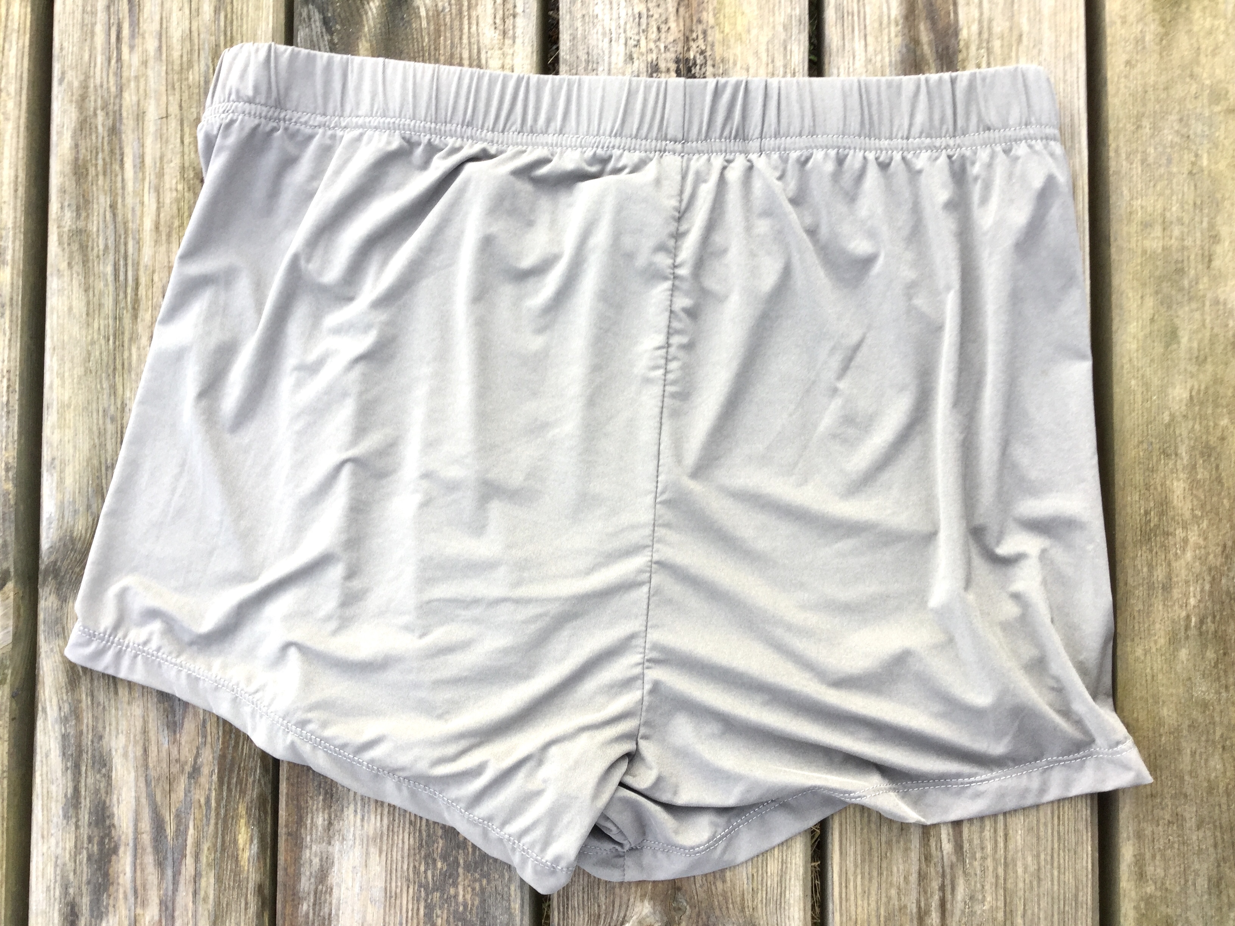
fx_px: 1106
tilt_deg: -84.2
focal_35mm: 31
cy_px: 463
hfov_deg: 58.4
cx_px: 618
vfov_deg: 45.4
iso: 25
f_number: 2.4
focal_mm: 3.3
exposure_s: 1/100
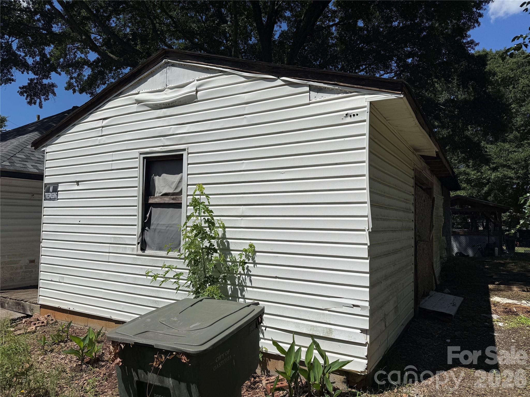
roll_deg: -0.6
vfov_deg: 56.8
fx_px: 367
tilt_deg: +4.8
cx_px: 265
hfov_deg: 71.6
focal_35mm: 24
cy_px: 198
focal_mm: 6.76
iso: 80
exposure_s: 1/14286
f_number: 1.78
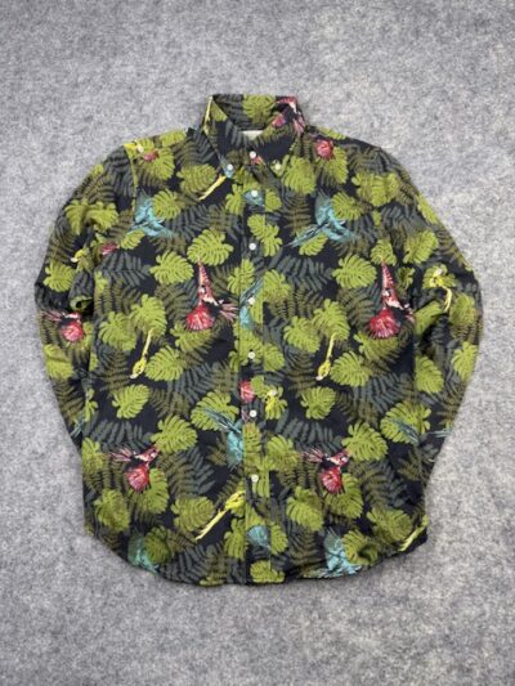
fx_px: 476
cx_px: 258
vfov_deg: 71.6
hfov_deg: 56.8
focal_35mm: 24
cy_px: 343
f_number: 1.78
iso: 50
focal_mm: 6.76
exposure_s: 1/100
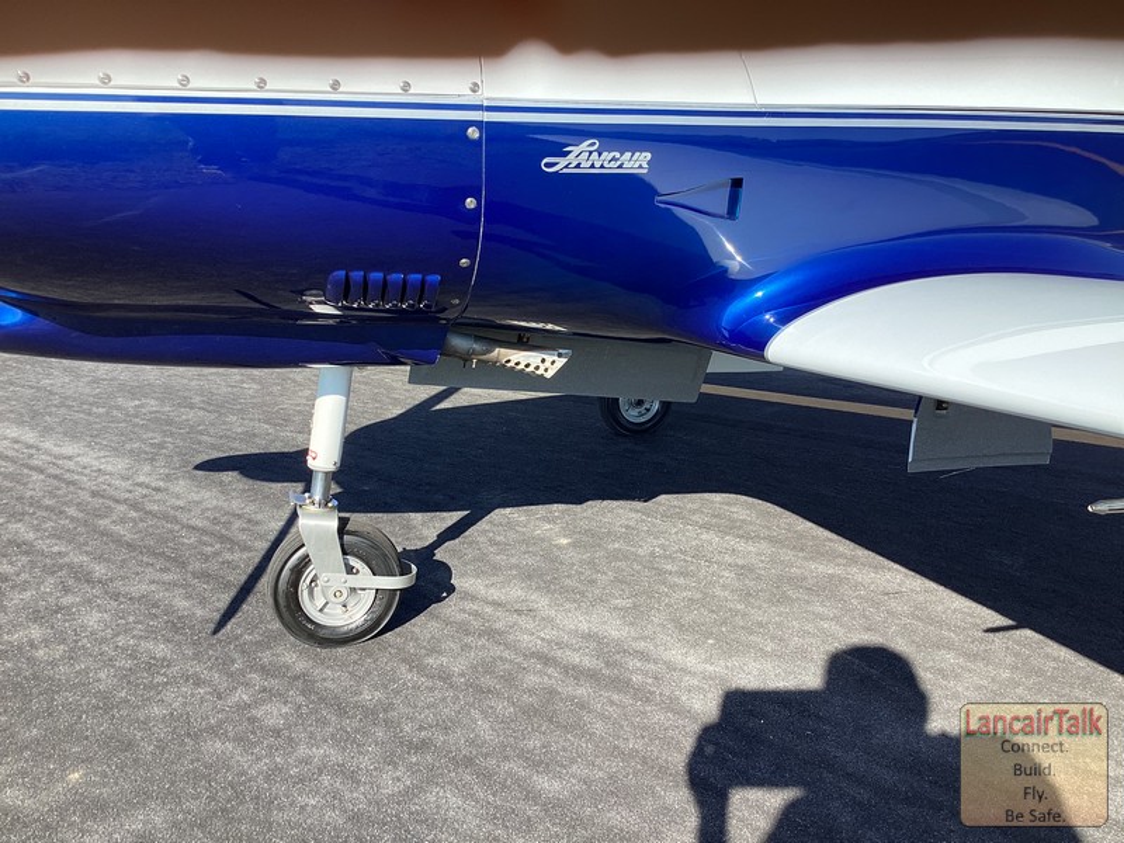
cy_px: 422
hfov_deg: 58.4
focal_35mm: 31
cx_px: 562
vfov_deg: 45.4
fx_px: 1007
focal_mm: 3.3
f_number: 2.4
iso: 25
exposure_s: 1/466
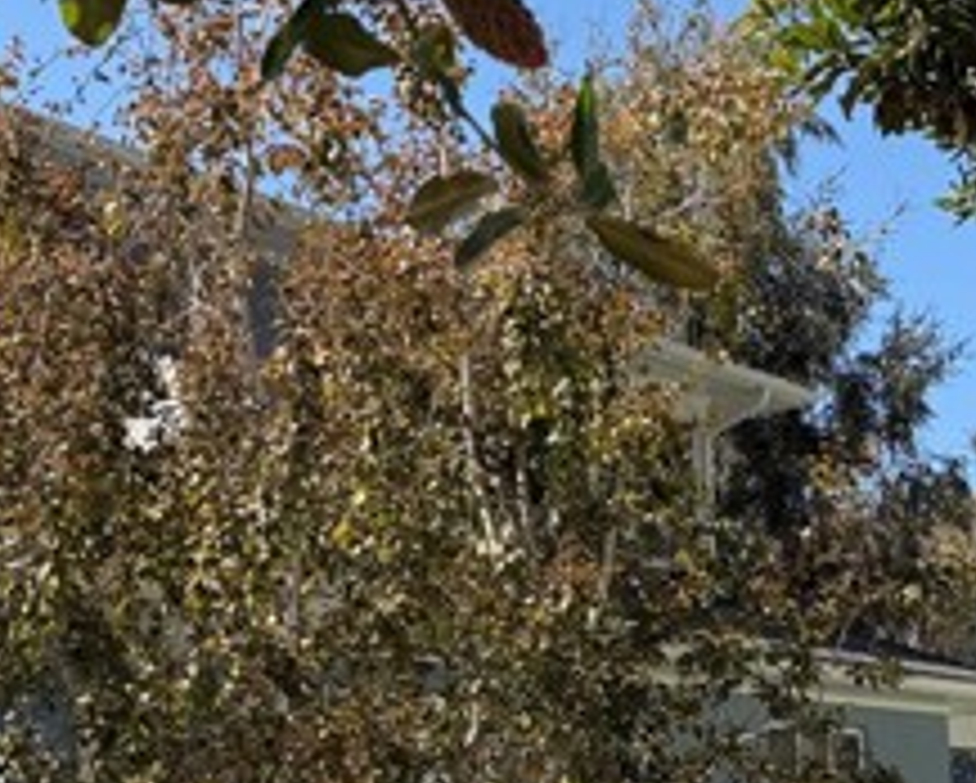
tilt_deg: +9.0
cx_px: 832
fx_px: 1995
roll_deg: +2.9
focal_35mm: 69
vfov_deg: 22.0
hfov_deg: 26.8
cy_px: 562
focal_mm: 6.76
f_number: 1.78
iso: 80
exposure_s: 1/1901
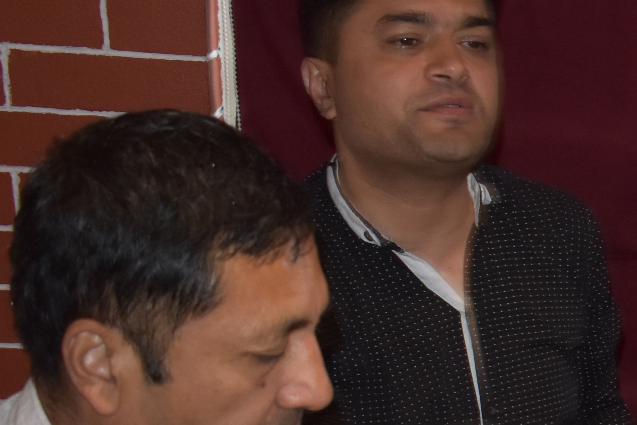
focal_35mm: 109
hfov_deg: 16.5
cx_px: 1039
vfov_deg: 12.4
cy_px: 413
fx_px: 1929
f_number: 3.5
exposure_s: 1/30
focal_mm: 18
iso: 800
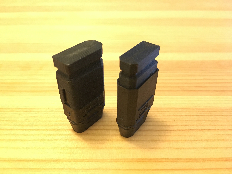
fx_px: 194
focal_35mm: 29
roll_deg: -0.1
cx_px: 116
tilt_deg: -38.1
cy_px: 87
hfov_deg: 61.7
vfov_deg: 48.2
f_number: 2.2
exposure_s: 1/15
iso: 400
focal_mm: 4.15
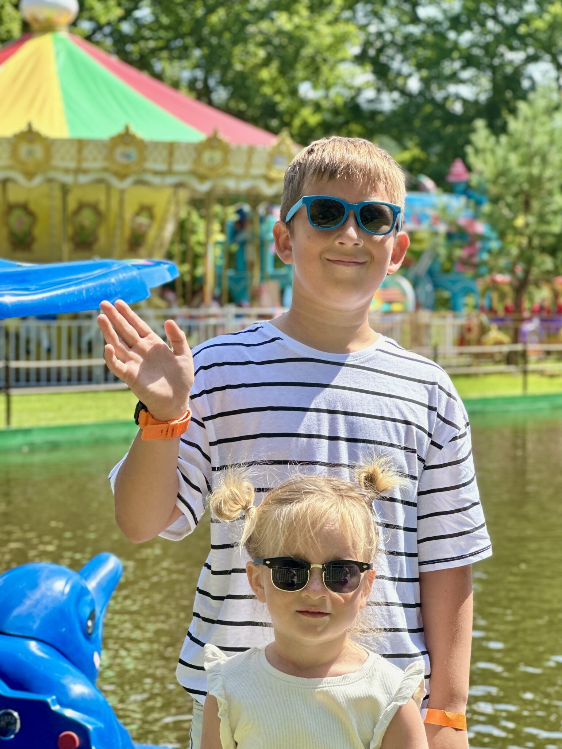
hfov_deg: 15.4
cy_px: 421
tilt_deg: -2.6
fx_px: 2078
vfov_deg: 20.4
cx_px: 321
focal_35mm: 96
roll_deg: -1.3
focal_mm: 9
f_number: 2.8
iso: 32
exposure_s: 1/244
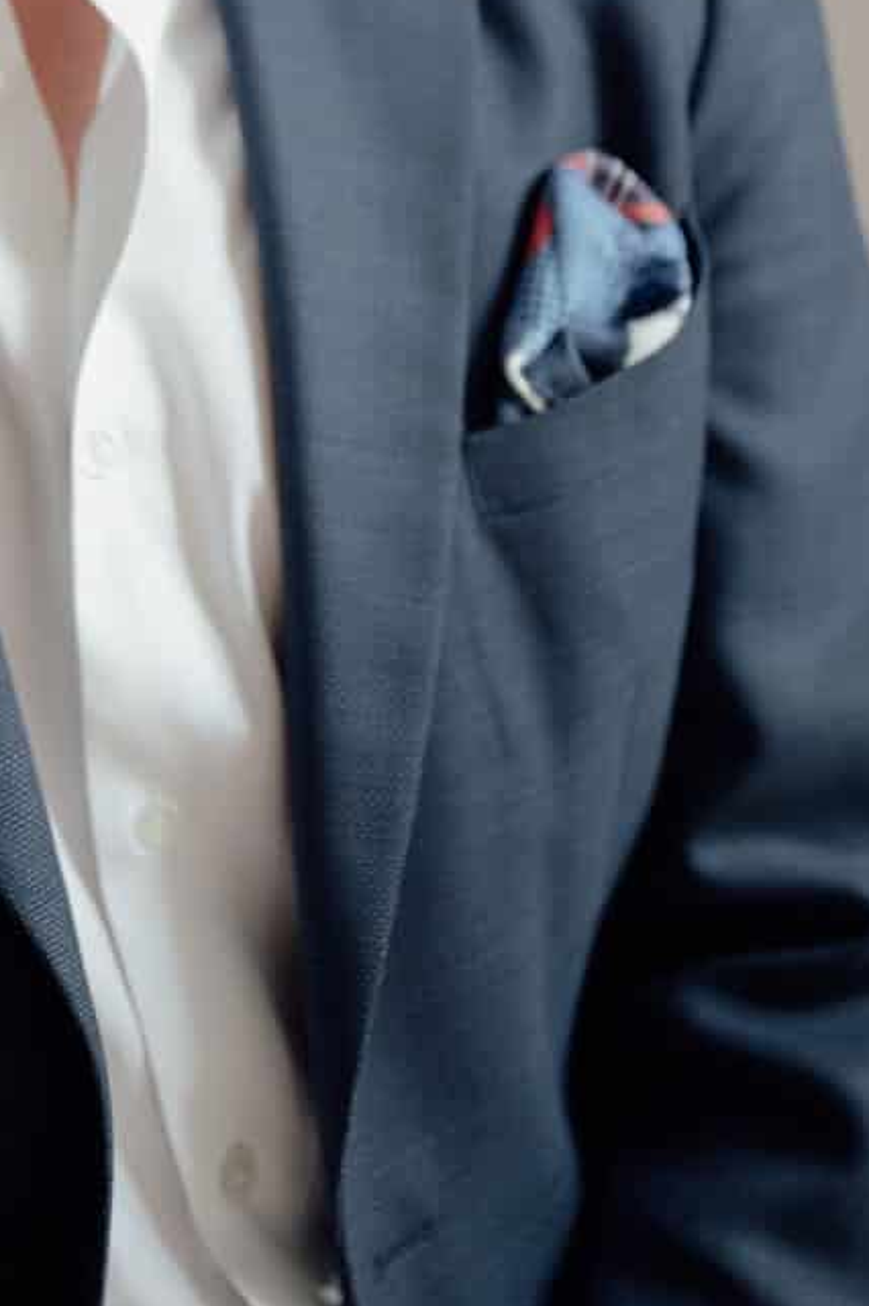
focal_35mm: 141
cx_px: -149
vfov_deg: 14.2
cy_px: -178
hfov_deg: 9.6
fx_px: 5111
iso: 800
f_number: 1.8
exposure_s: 1/200
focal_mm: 50
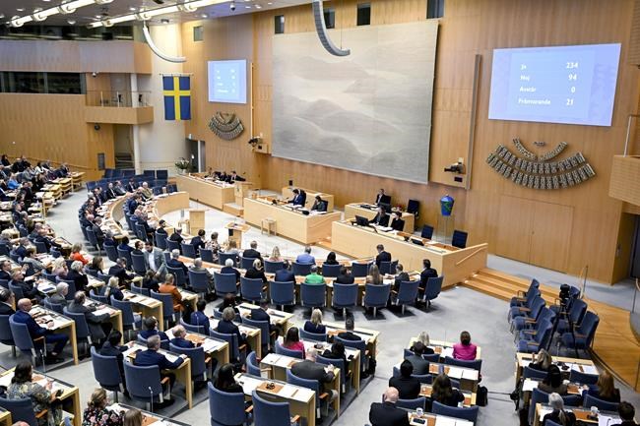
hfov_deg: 58.7
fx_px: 569
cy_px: 213
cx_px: 320
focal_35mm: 32
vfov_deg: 41.1
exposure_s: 1/250
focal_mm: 32
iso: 3200
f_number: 5
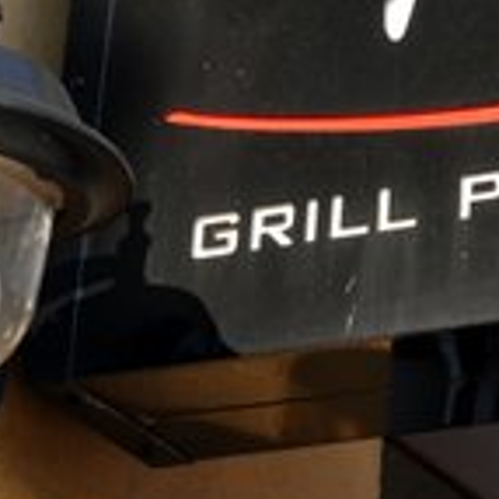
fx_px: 2789
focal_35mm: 171
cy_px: -51
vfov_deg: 10.1
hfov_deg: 10.0
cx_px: 701
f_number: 6.3
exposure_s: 1/160
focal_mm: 30
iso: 200
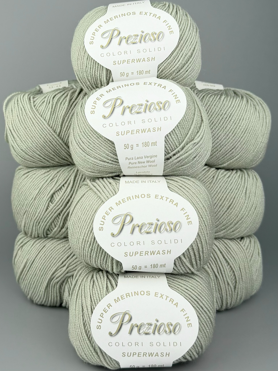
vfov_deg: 71.6
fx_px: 257
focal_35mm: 24
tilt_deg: -10.9
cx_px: 139
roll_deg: +1.9
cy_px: 186
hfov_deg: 56.8
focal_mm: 6.76
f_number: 1.78
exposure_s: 1/1337
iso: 80
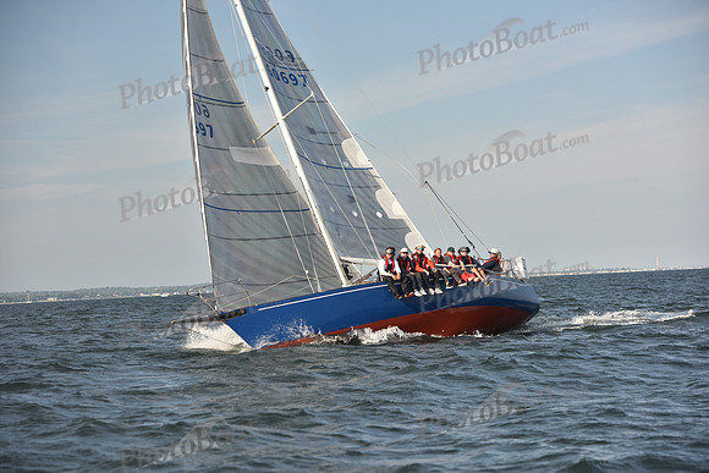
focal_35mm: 102
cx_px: 354
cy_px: 236
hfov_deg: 20.0
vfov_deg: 13.4
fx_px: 2009
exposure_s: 1/640
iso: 250
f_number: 5
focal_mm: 102
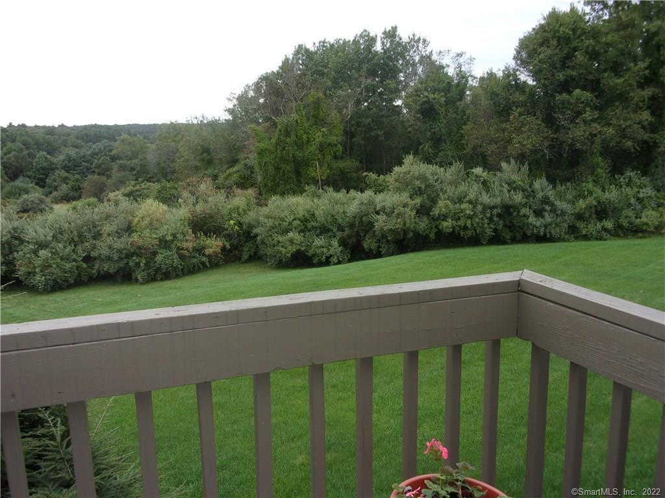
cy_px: 249
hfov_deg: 63.4
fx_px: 538
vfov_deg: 49.7
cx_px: 332
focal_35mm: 28
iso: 80
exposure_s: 1/125
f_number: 3.9
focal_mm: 5.1
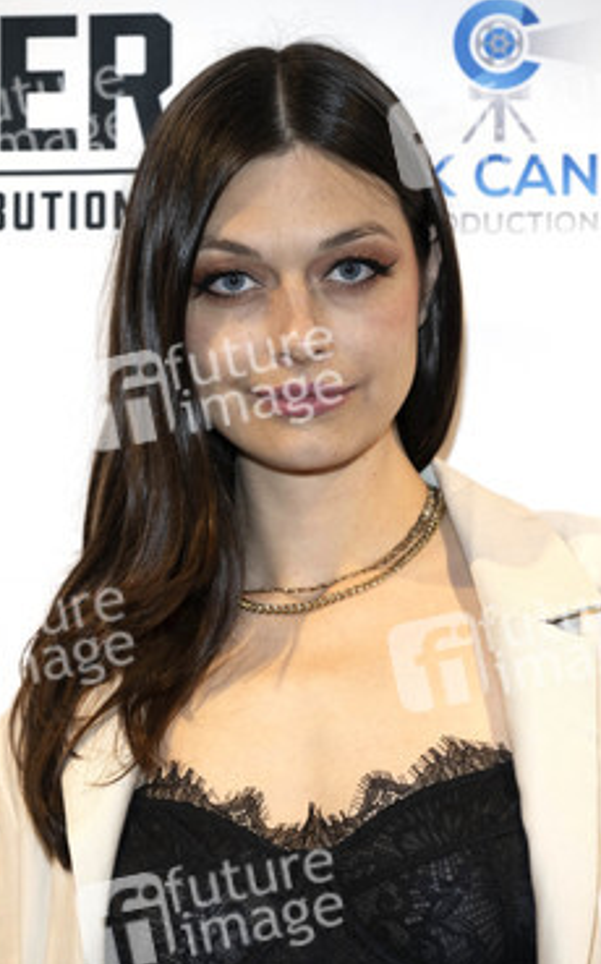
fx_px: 3046
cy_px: 520
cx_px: 285
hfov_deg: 11.3
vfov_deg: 18.0
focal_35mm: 116
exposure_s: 1/200
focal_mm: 105
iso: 800
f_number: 5.6
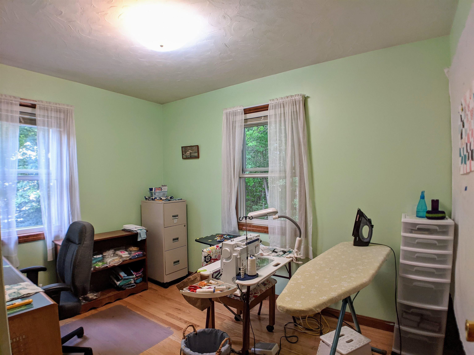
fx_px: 370
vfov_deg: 51.4
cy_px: 178
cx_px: 237
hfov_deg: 65.3
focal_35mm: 27
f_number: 1.8
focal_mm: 4.44
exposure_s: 1/125
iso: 61
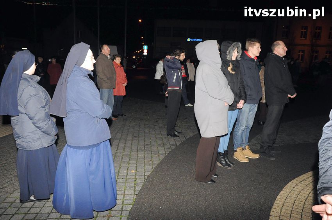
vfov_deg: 41.6
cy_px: 110
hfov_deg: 59.5
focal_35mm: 32
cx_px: 166
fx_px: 290
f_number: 8
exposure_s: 1/60
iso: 2500
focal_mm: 21
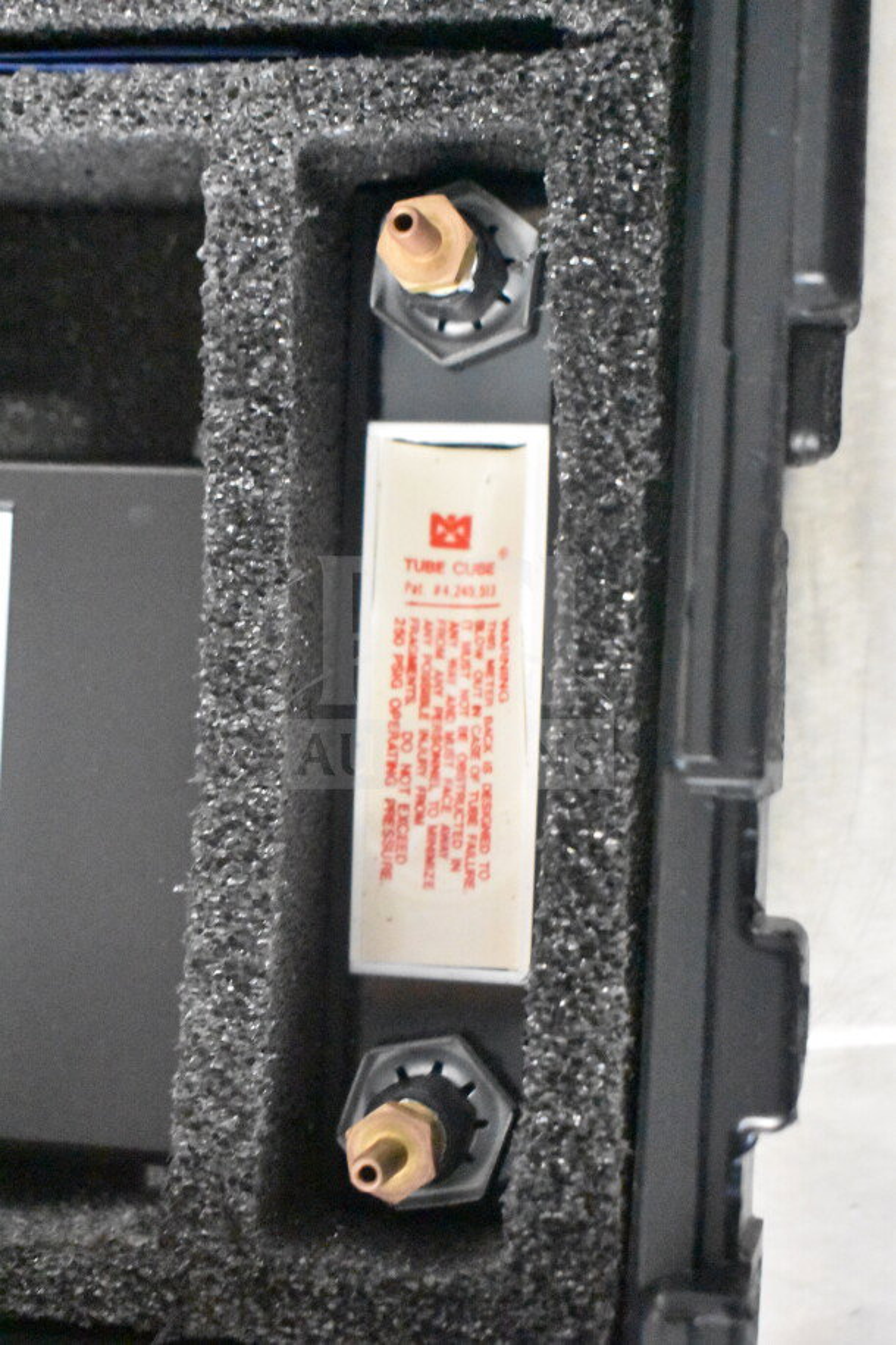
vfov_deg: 35.1
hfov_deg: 23.8
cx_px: 448
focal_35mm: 57
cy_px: 672
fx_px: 2128
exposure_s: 1/30
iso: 25600
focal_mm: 38
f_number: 4.8
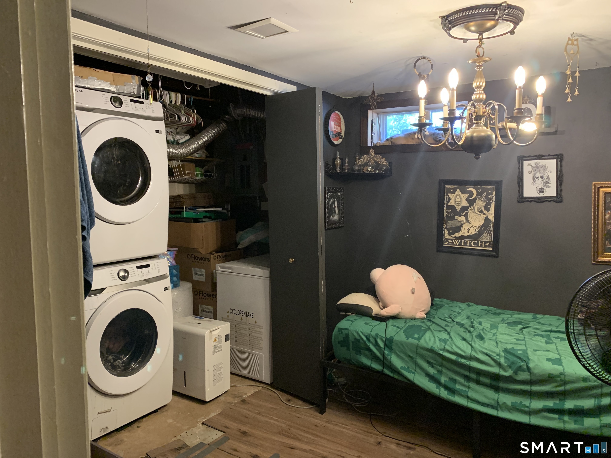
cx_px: 306
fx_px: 459
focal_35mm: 26
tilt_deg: -6.2
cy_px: 229
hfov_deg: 67.3
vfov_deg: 53.1
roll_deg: +0.4
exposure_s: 1/40
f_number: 1.8
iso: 400
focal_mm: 4.25
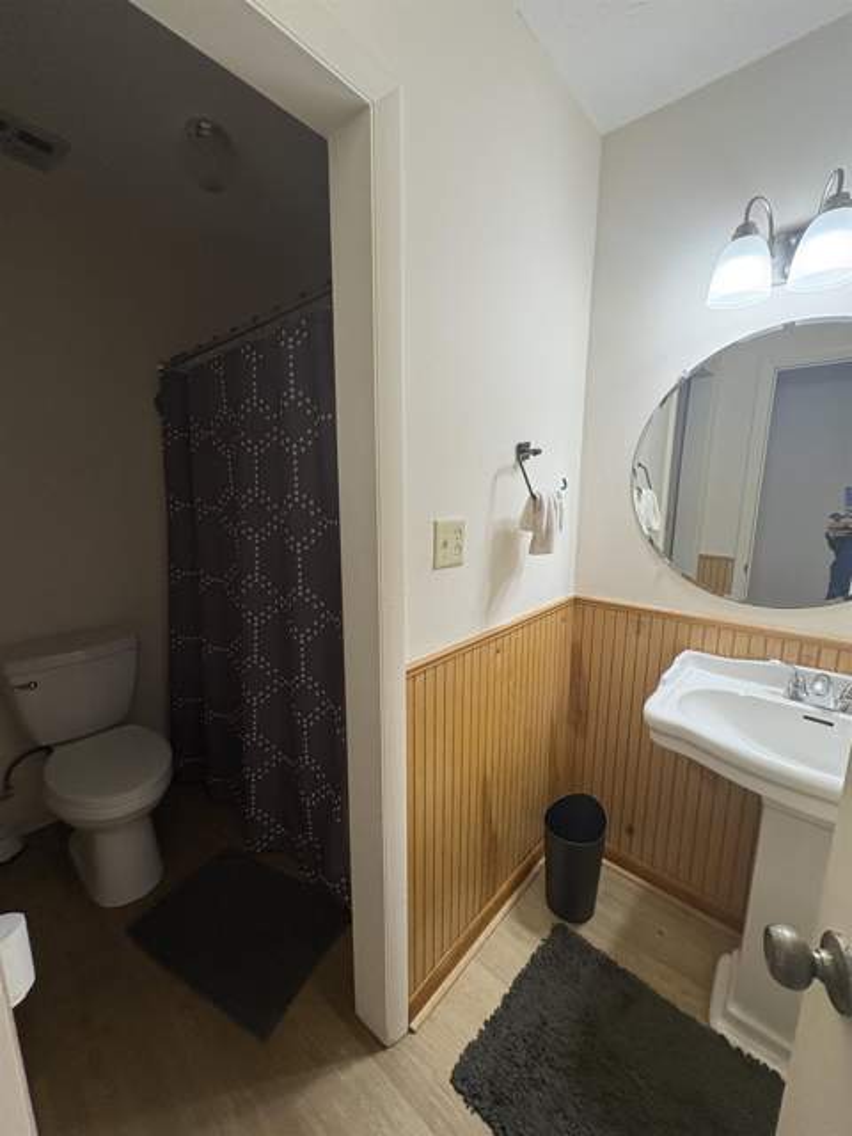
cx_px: 426
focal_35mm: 14
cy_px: 568
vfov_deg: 102.1
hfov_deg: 85.7
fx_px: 459
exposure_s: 1/120
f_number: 2.2
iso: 160
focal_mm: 2.22
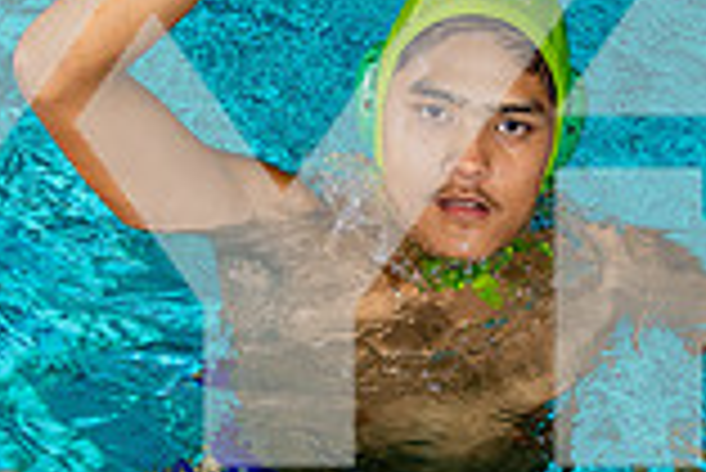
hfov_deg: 14.2
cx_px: 453
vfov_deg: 9.5
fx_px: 2827
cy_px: 223
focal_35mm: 144
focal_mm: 36
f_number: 3.5
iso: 320
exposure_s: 1/250
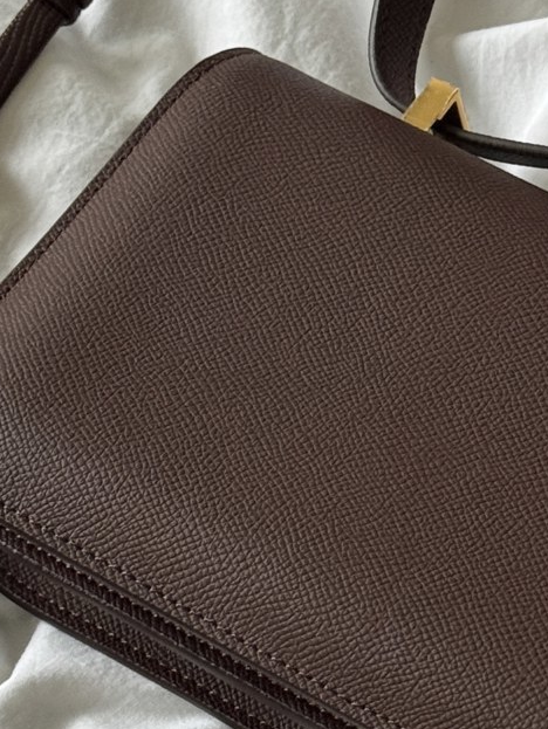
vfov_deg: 12.8
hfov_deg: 9.6
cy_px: 454
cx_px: 560
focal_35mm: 154
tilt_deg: -61.2
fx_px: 3247
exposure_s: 1/60
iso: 160
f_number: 1.78
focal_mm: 6.76
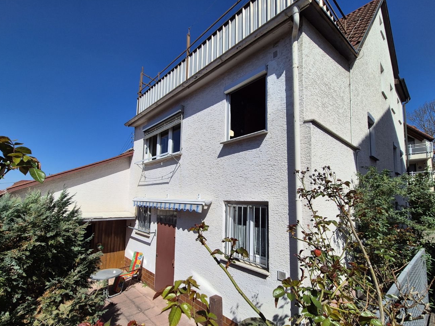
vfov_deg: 81.5
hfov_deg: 98.1
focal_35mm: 15
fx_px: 188
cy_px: 179
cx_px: 209
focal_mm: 2.2
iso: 50
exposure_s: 1/4272
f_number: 2.2
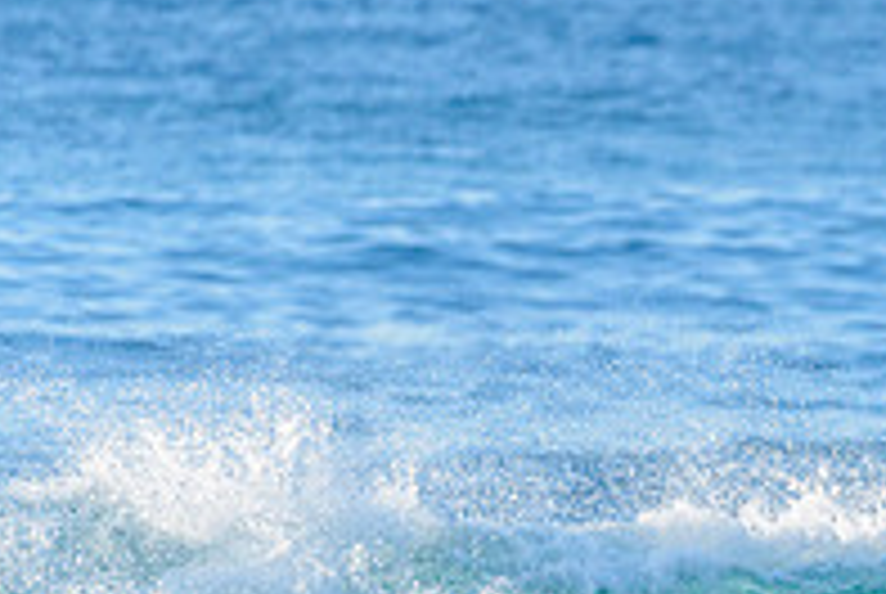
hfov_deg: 1.4
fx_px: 36232
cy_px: 727
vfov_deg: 0.9
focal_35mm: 1470
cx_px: 783
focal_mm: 500
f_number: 5.6
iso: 640
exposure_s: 1/2000
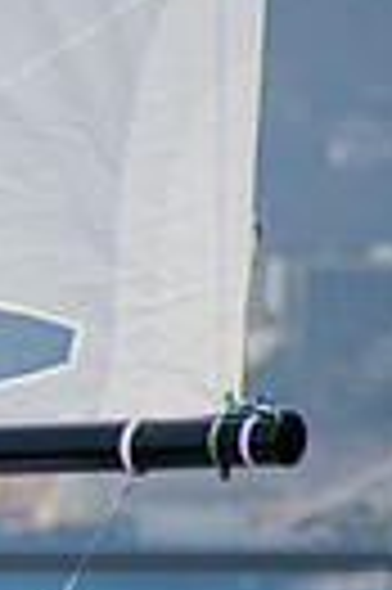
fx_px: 28313
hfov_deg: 0.8
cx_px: -653
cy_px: 669
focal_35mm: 1729
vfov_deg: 1.2
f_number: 6.3
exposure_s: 1/1000
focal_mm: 260
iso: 200
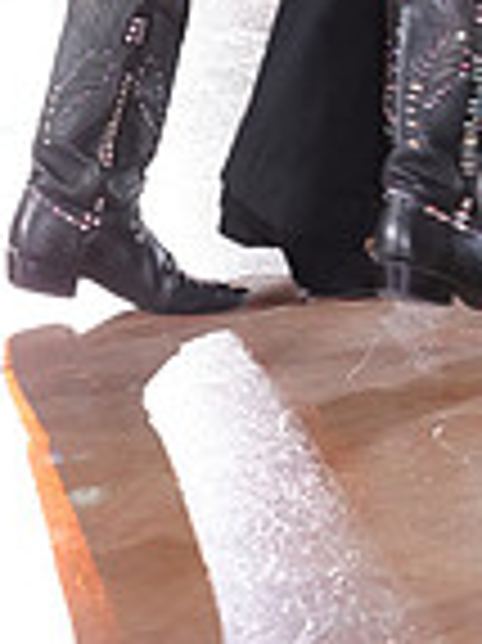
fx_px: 5076
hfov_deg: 5.4
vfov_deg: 7.0
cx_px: 345
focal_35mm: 273
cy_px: -594
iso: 2000
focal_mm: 70
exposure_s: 1/320
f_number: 4.5
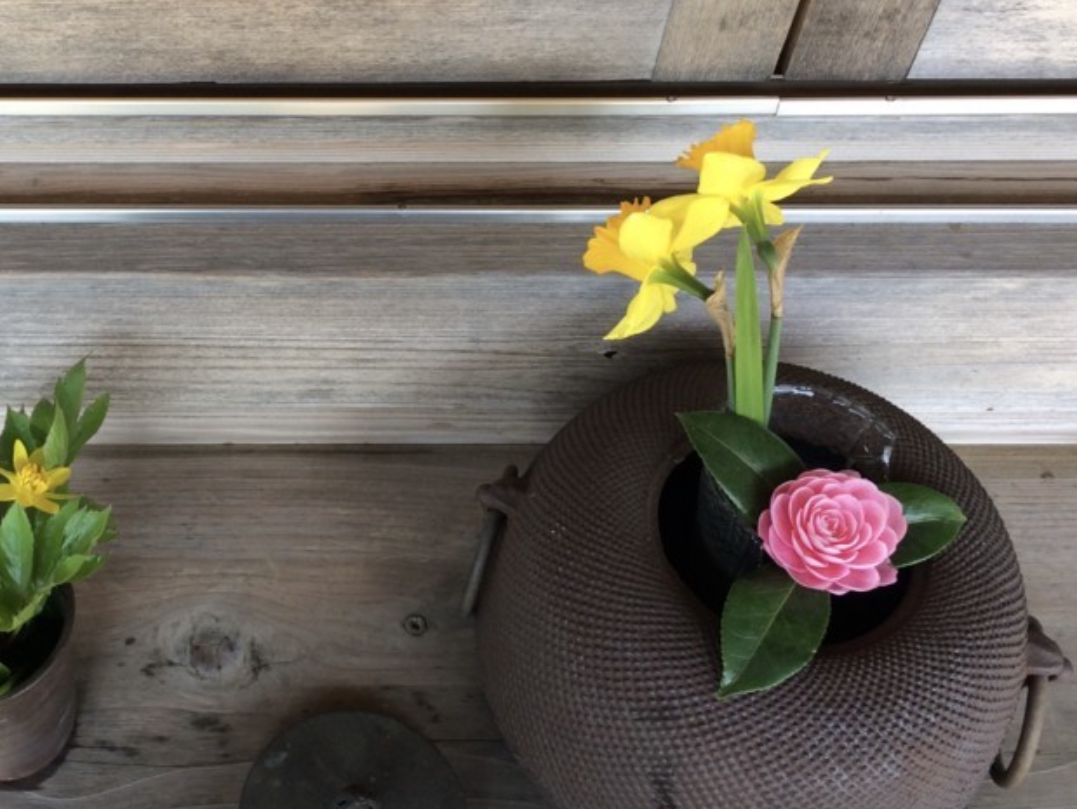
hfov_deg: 38.5
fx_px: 1494
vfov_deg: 30.2
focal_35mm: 48
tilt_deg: -54.4
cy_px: 305
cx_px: 251
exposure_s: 1/122
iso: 32
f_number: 2.2
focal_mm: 4.15
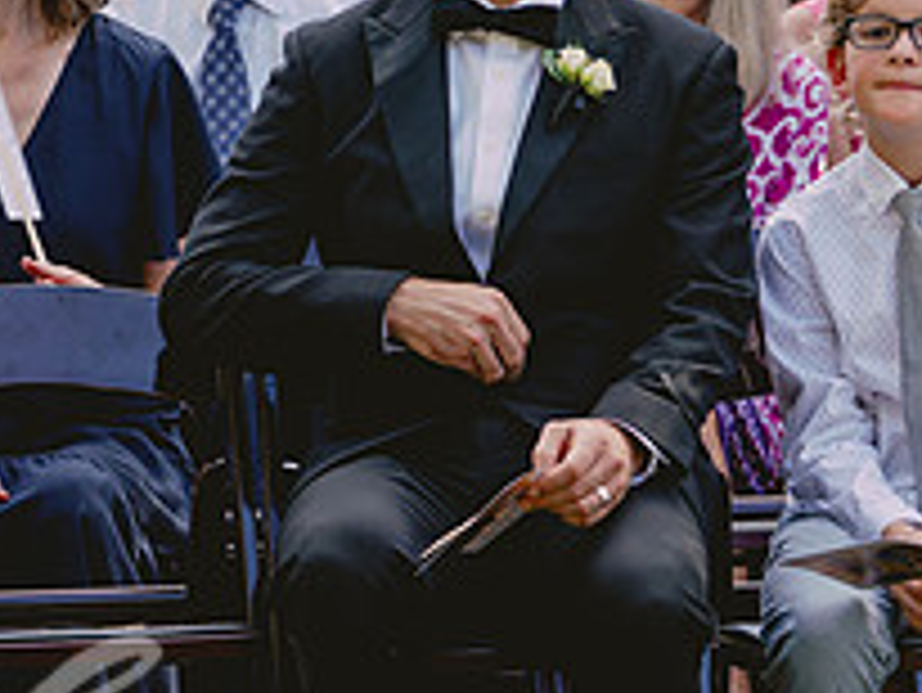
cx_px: -66
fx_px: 7356
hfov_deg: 7.1
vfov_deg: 5.4
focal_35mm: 276
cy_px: 359
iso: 200
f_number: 4
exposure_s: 1/250
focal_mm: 97
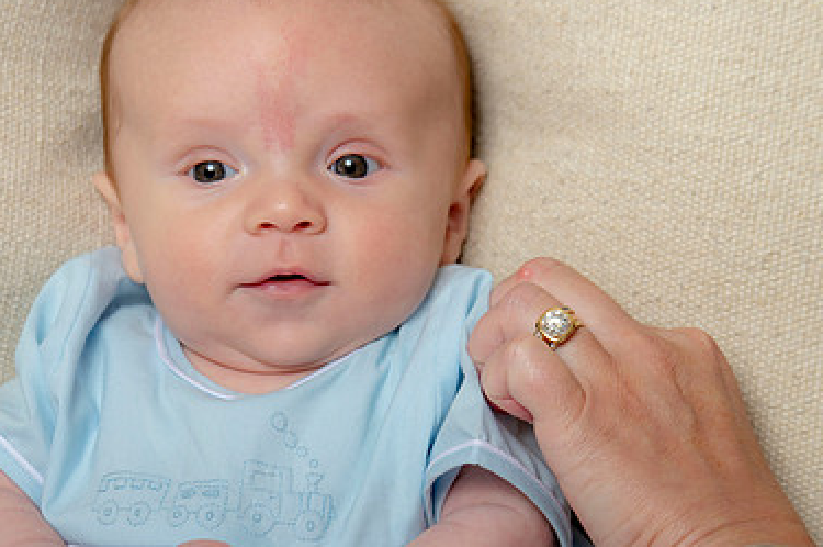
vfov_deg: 6.6
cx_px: 371
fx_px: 4772
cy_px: 305
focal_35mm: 209
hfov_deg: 9.9
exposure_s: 1/200
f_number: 5.6
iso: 250
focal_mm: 135
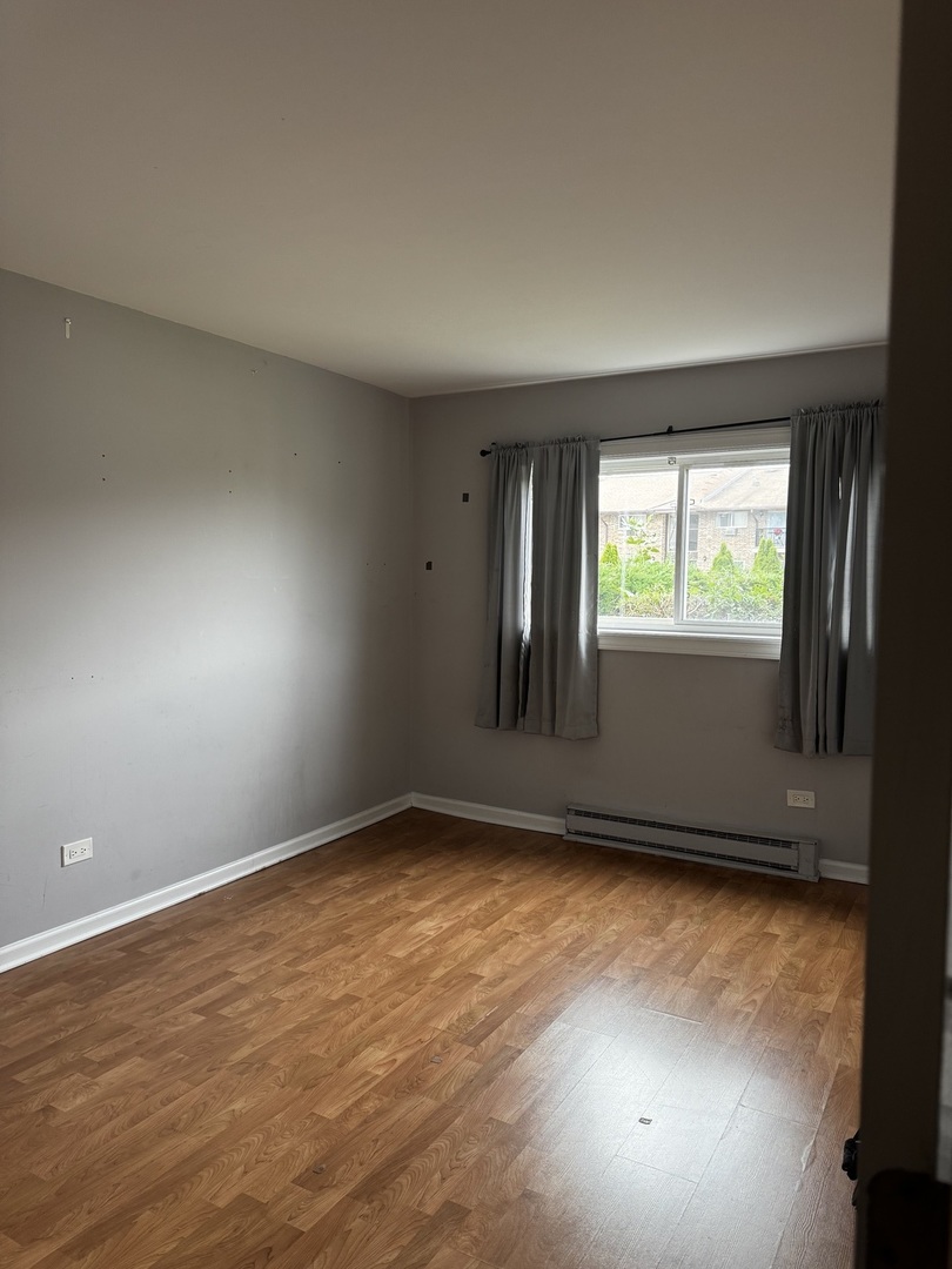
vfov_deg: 71.6
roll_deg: -1.2
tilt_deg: -3.7
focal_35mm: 24
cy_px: 634
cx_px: 476
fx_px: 880
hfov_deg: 56.8
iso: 160
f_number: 1.78
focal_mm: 6.76
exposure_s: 1/120
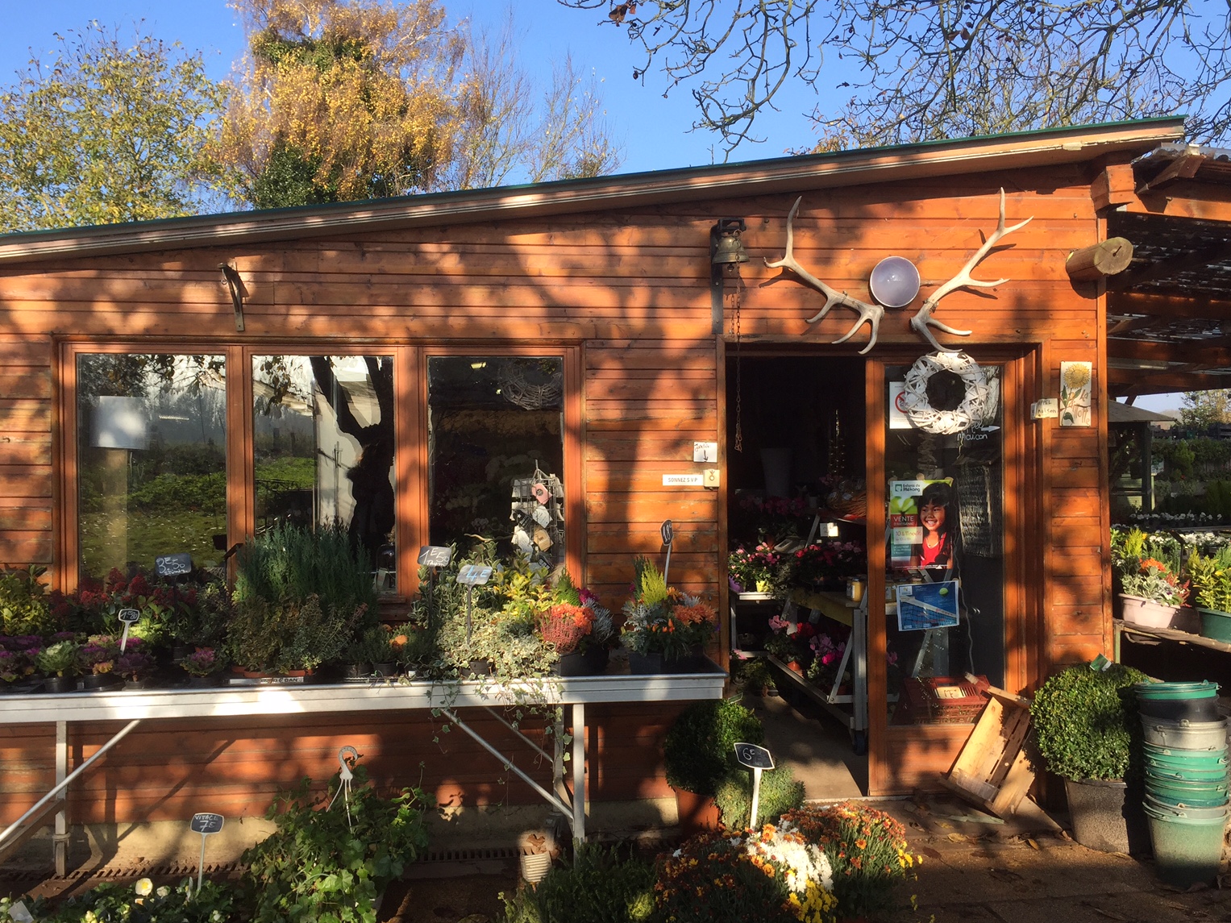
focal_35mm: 31
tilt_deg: -1.0
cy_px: 468
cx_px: 580
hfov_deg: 58.3
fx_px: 1102
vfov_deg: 45.4
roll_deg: +0.1
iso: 32
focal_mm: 4.15
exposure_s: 1/791
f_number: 2.2
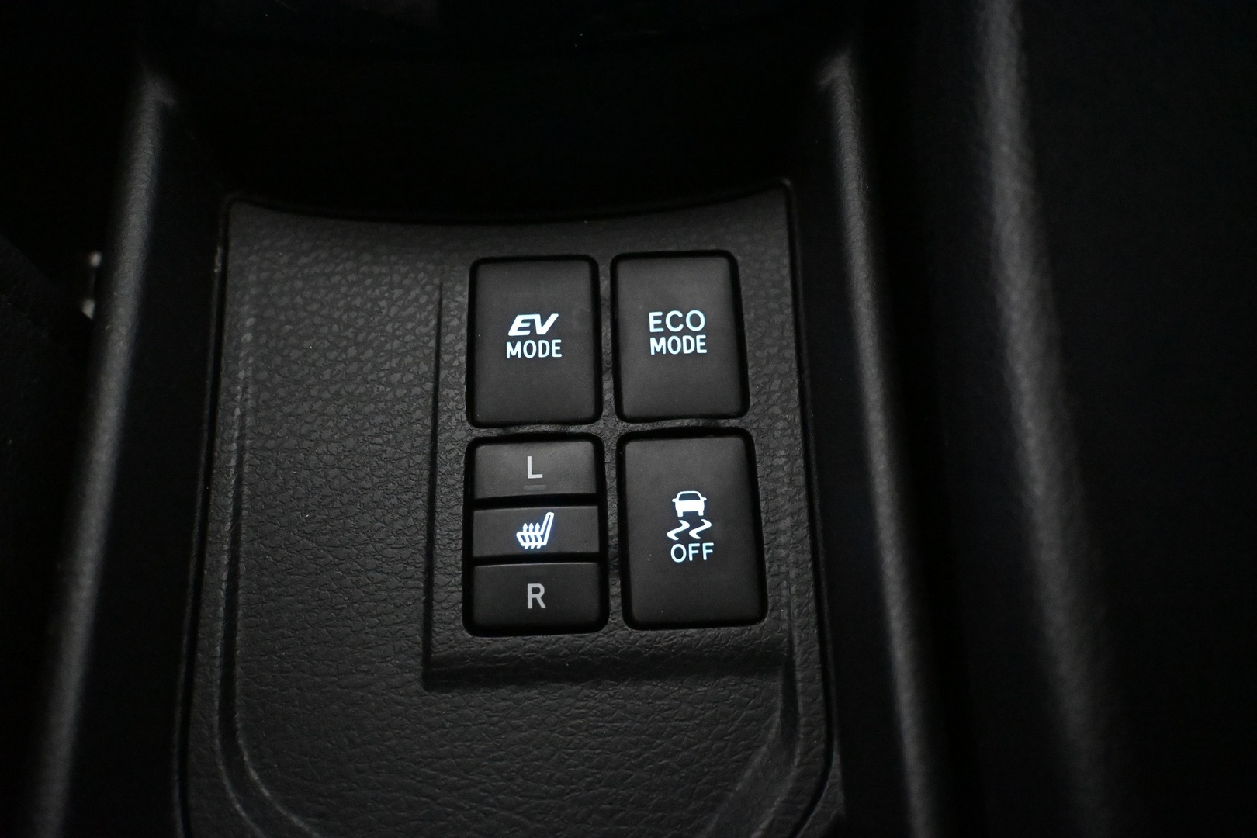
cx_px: 628
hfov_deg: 61.9
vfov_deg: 43.6
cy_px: 419
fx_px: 1047
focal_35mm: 30
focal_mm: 20
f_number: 3.8
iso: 12800
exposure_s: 1/40
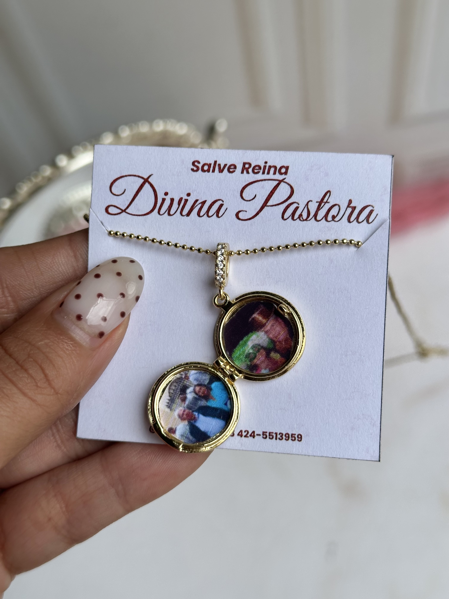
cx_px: 224
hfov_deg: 30.3
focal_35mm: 48
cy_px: 300
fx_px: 830
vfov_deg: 39.7
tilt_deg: -68.6
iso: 64
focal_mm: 6.86
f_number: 1.78
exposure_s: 1/1272
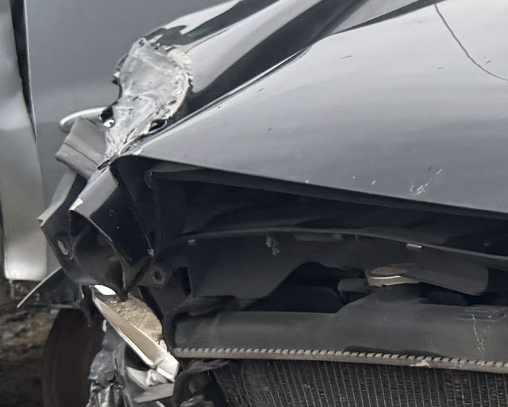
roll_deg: +2.3
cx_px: 1019
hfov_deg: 12.7
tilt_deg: -5.2
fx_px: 2000
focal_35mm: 133
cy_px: 228
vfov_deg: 11.6
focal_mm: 6.76
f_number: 1.78
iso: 80
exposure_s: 1/1032
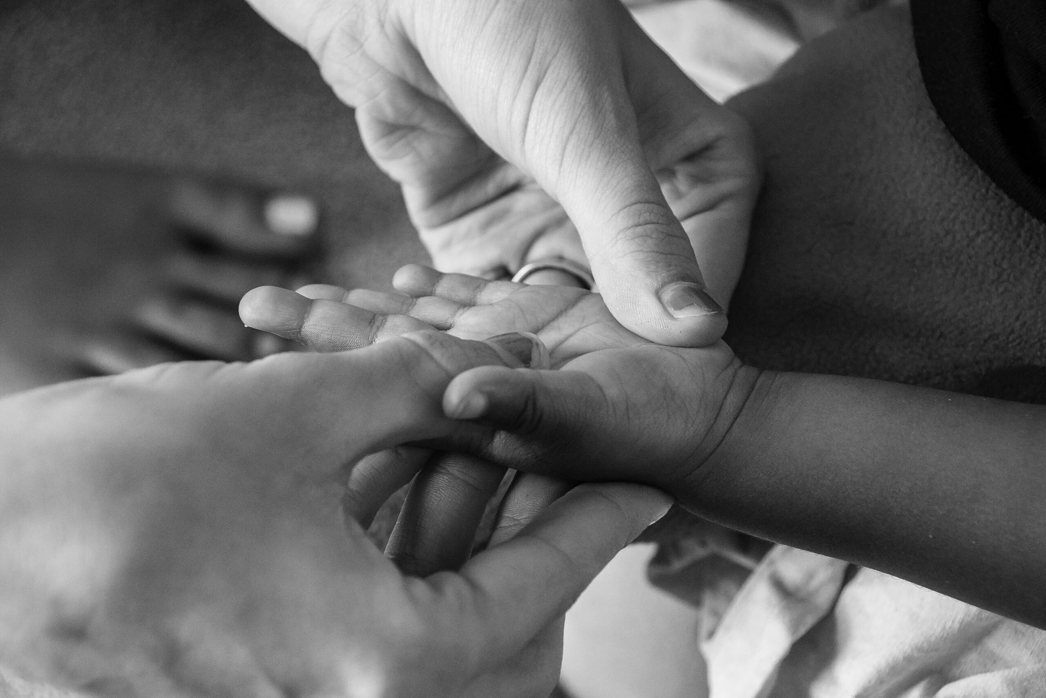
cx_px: 523
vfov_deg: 11.4
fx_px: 3487
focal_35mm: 120
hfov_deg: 17.1
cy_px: 349
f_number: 5.6
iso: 1600
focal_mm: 80
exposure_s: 1/160
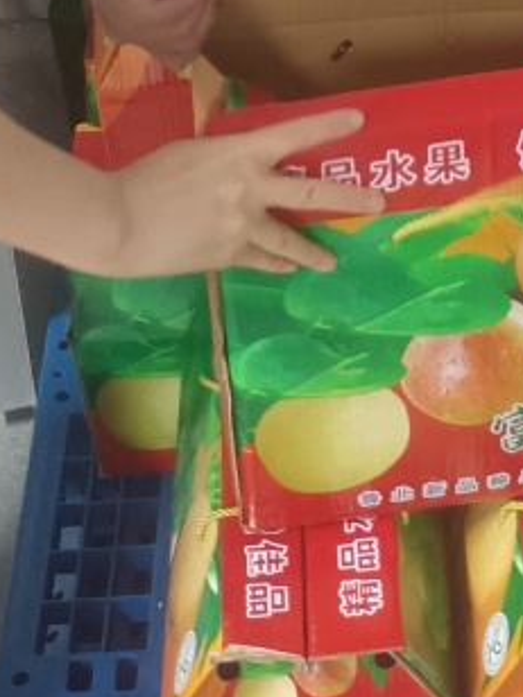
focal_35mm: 90
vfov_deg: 20.9
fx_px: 1813
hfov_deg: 16.1
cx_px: 518
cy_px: -24
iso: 1510
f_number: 1.8
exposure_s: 1/20
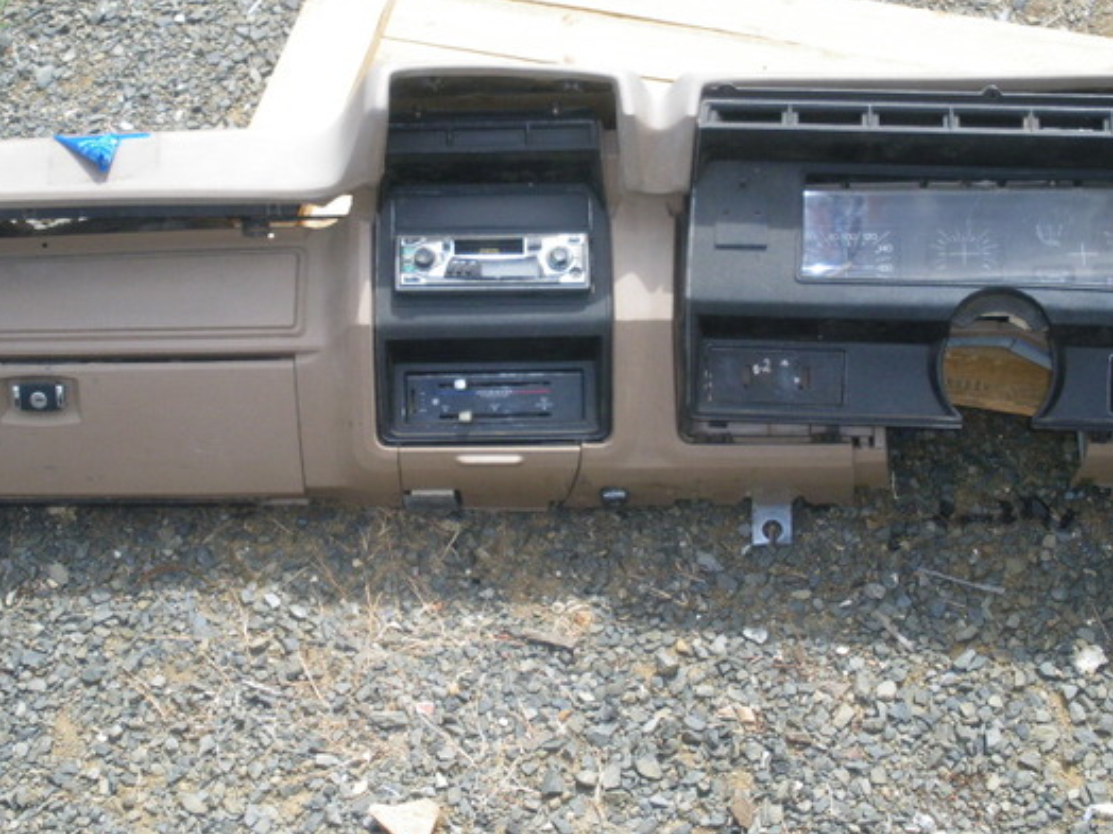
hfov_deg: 34.9
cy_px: 325
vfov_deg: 26.5
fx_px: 1768
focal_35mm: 55
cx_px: 529
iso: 100
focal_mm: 6.3
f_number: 5.4
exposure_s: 1/125
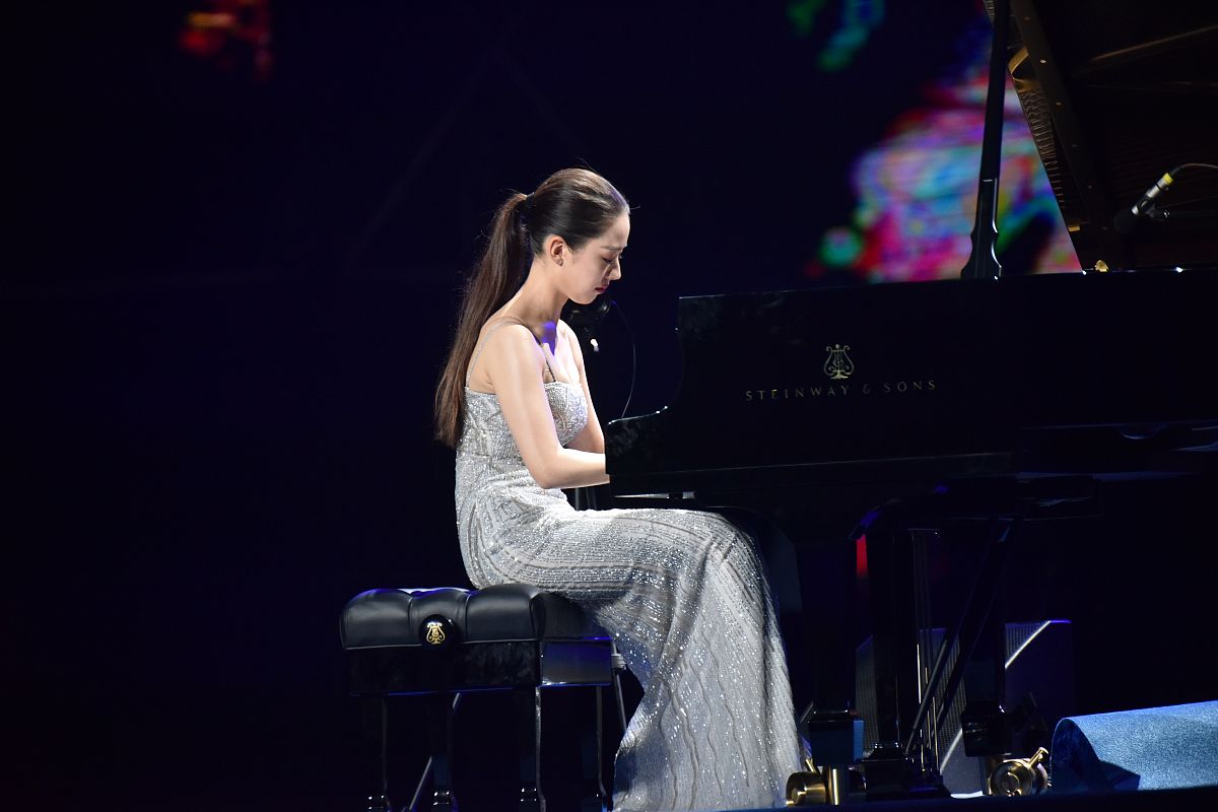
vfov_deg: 3.3
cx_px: 609
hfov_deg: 4.9
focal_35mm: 420
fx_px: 14209
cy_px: 406
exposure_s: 1/2000
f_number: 4
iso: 4000
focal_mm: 420
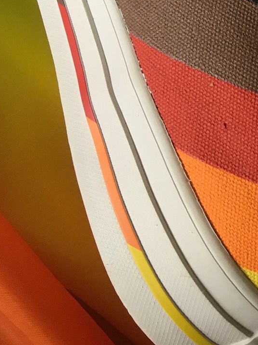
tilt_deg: -72.1
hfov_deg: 15.0
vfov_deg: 22.7
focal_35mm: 83
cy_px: 2
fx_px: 825
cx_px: 489
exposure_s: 1/33
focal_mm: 4.15
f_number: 2.2
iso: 64
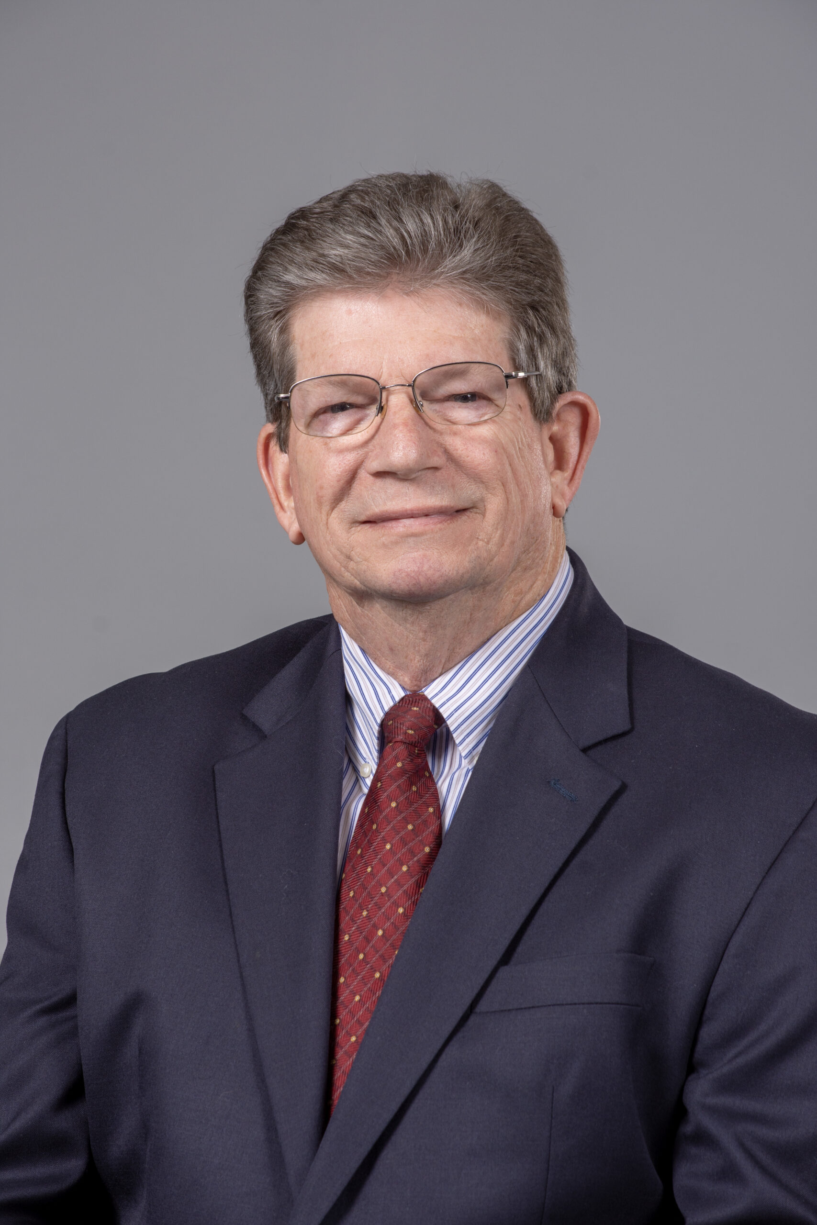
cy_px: 612
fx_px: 5922
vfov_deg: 11.8
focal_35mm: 174
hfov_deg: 7.9
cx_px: 408
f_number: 9
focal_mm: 116
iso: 100
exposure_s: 1/125
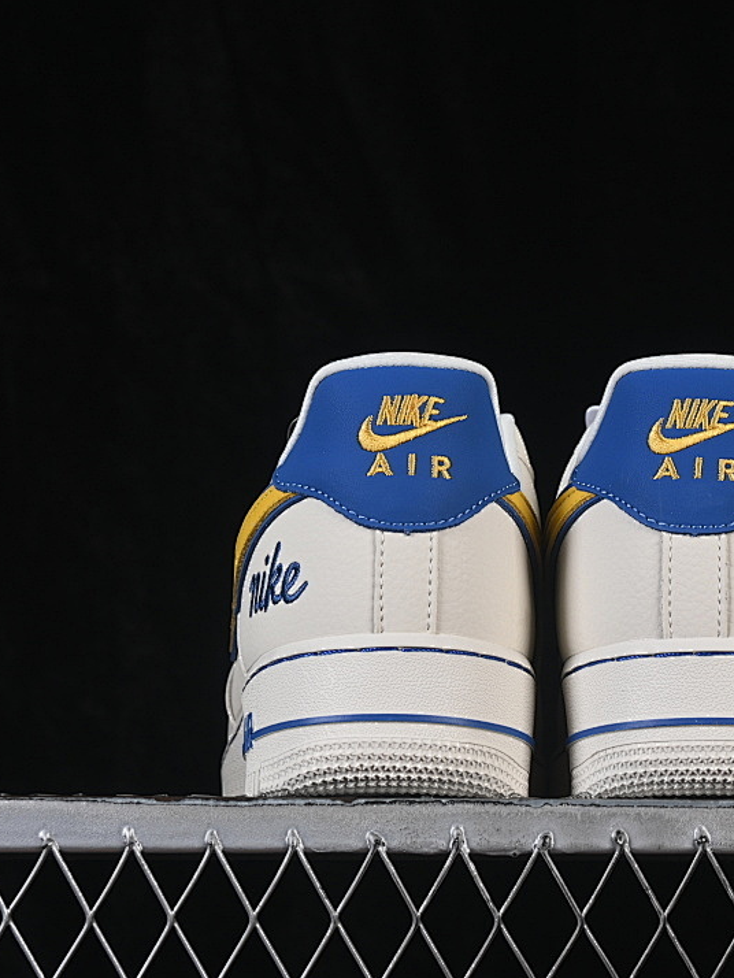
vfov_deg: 18.0
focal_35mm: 109
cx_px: 544
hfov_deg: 13.5
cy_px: 490
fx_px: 3080
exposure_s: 1/80
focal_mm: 50
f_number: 8
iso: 160
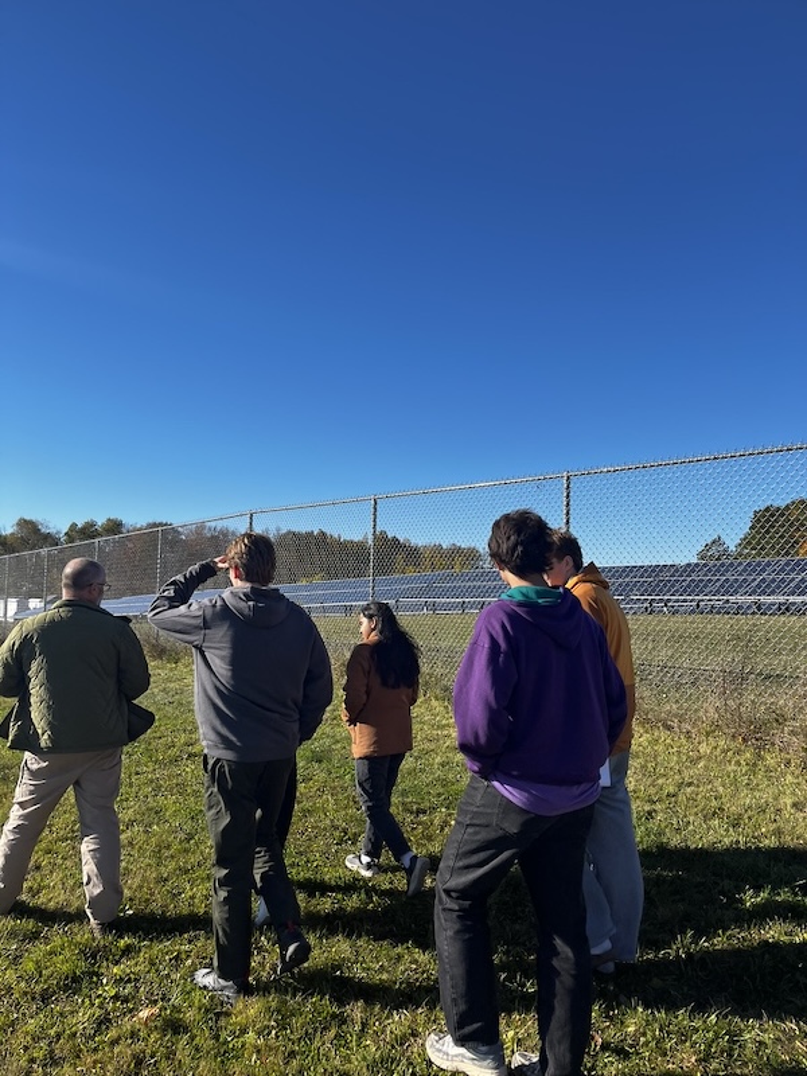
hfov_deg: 53.1
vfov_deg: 67.3
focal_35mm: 26
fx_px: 808
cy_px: 538
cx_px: 404
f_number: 1.6
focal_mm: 5.1
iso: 50
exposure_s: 1/2410
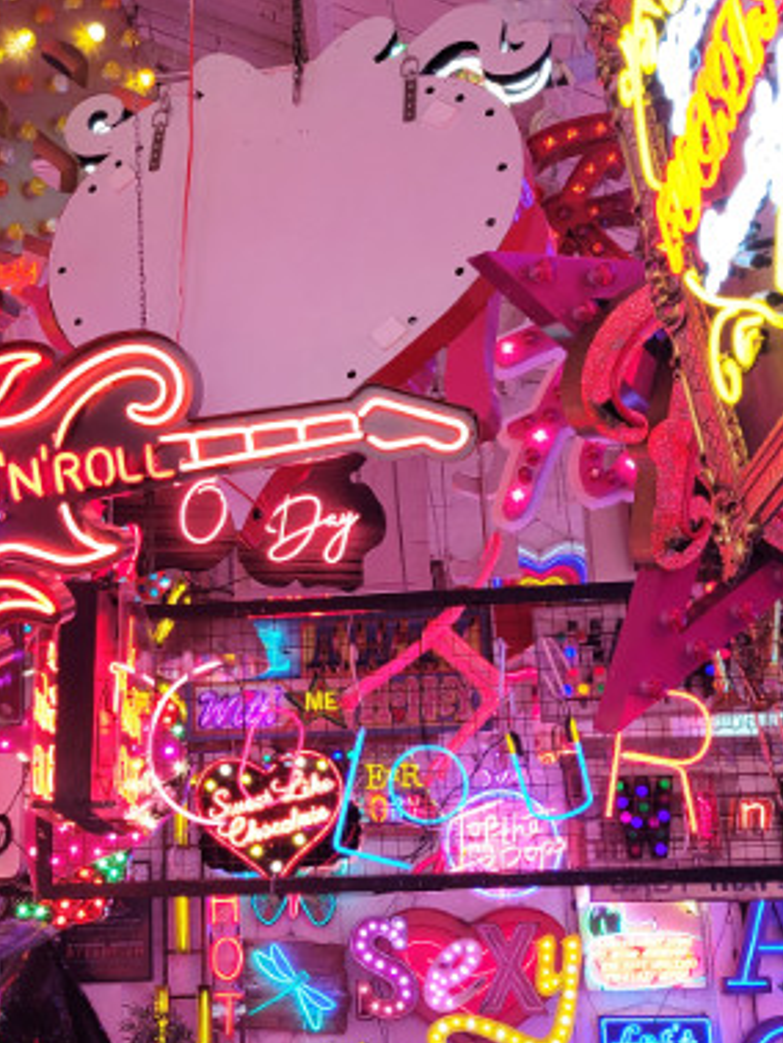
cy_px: 593
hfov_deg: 26.3
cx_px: 221
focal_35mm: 55
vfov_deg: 34.9
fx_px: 1657
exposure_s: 1/100
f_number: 1.8
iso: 64
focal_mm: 5.4
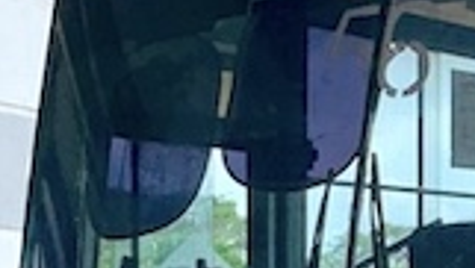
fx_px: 1664
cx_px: 699
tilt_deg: +0.2
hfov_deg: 15.1
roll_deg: +1.5
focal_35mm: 132
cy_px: 414
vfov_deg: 9.0
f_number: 1.8
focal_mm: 4.25
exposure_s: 1/1490
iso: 25
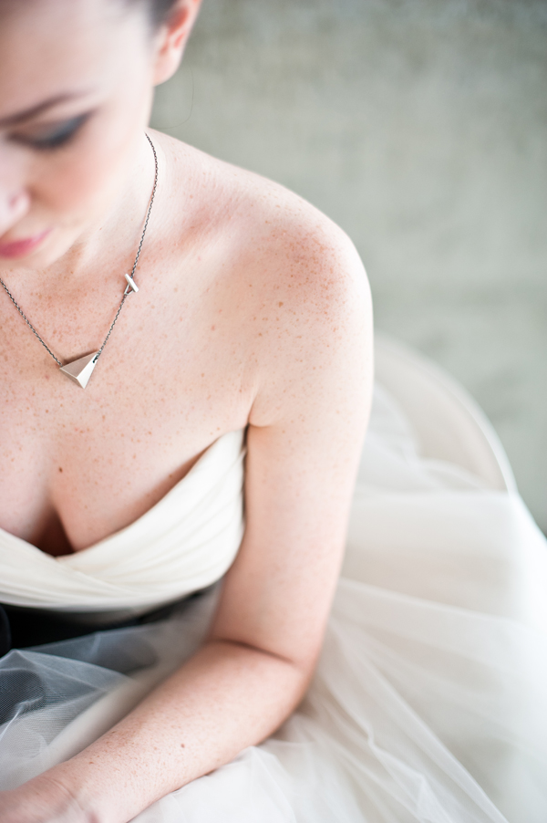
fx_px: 1141
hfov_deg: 27.0
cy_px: 412
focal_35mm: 50
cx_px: 274
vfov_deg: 39.6
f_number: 2
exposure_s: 1/320
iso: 200
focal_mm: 50
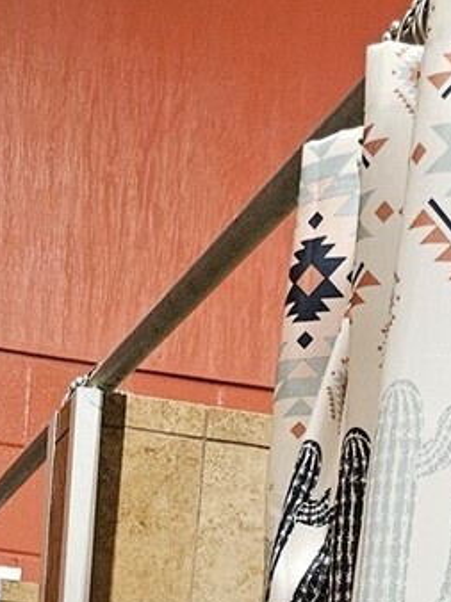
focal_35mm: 98
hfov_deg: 15.0
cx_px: 86
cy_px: 1211
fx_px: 1705
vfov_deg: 15.7
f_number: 1.8
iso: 800
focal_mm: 5.4
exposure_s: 1/120
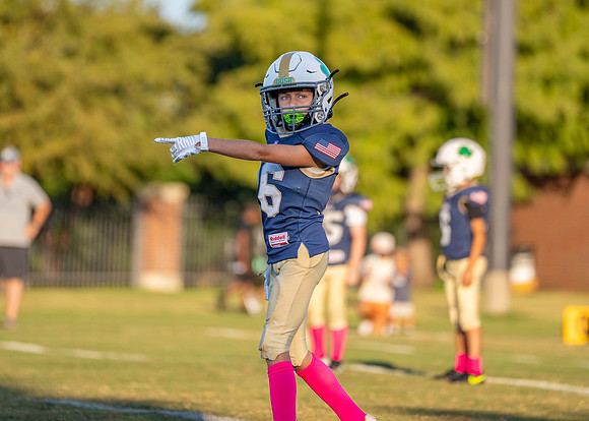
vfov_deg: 4.7
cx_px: 318
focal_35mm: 309
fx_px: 5171
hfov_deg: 6.5
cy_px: 114
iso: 400
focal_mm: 200
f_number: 2.8
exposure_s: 1/4000
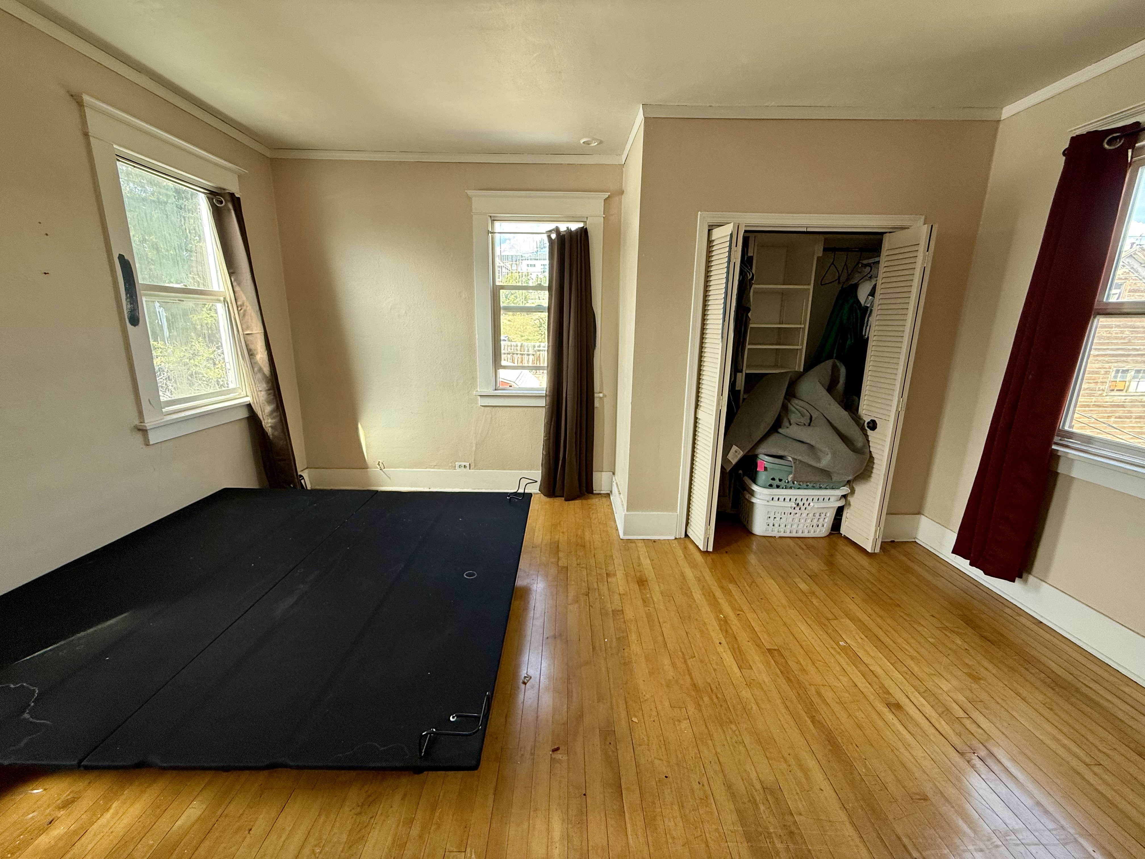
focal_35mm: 14
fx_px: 463
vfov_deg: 85.7
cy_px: 430
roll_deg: -1.0
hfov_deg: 102.1
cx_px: 572
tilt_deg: -11.7
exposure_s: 1/99
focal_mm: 2.22
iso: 100
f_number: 2.2
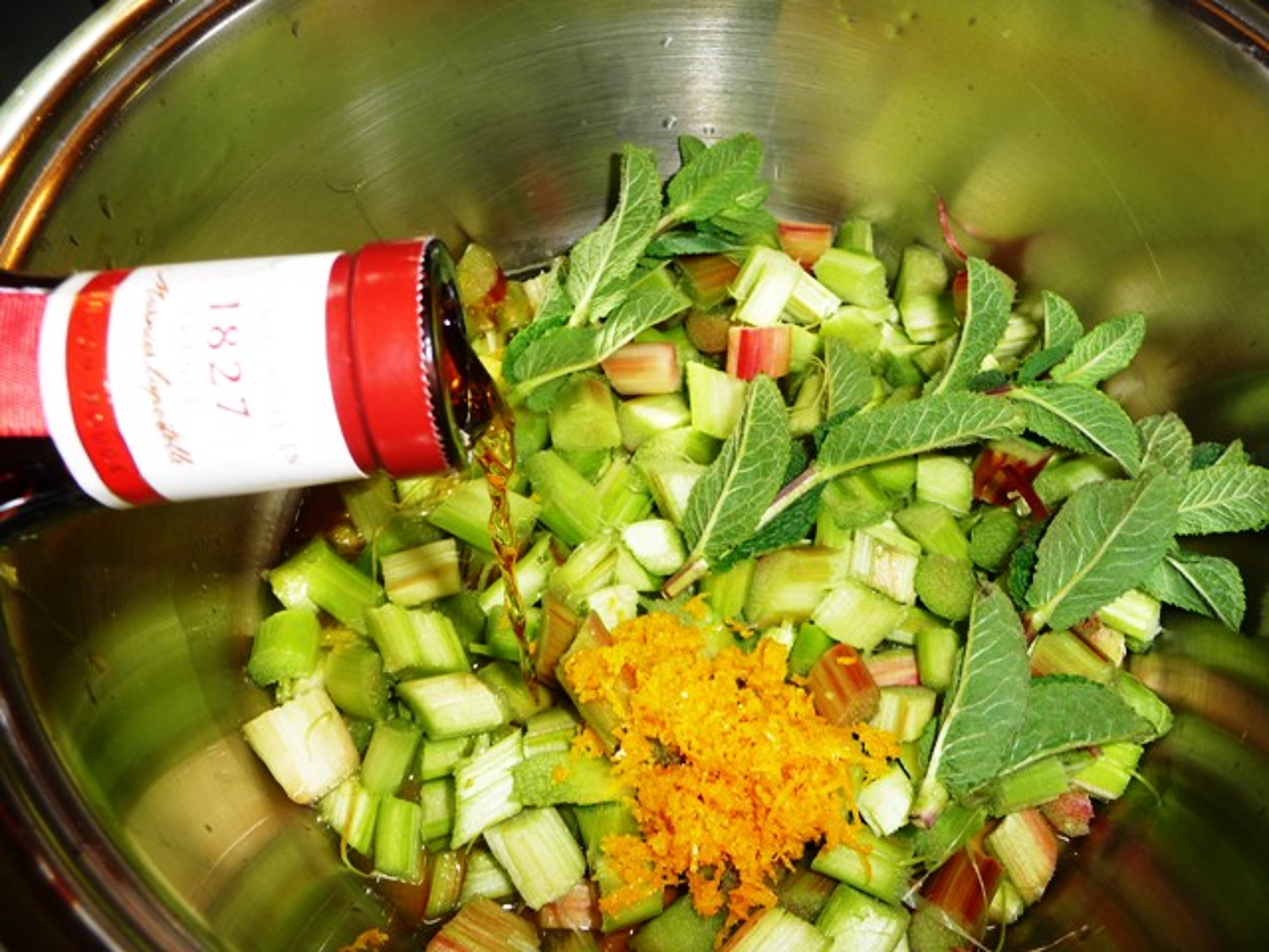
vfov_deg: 49.7
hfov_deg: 63.4
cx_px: 634
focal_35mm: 28
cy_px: 476
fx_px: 1026
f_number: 3.3
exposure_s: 1/30
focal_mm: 4.7
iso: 100
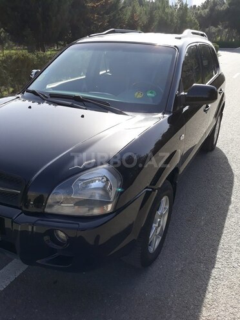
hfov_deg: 51.4
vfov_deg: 65.3
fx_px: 250
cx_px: 120
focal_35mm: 27
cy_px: 160
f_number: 1.7
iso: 40
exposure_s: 1/804
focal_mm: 3.71
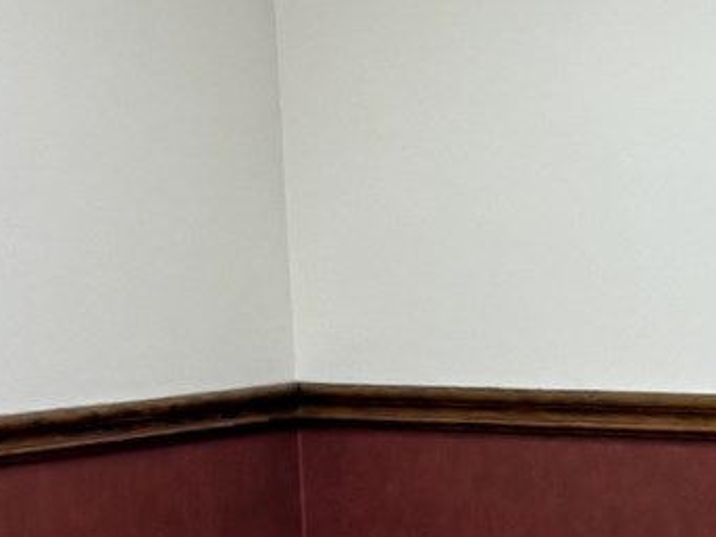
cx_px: 868
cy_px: 828
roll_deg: +0.6
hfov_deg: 11.1
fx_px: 3599
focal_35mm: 174
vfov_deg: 8.3
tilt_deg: -9.3
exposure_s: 1/120
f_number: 1.6
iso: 125
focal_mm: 5.96
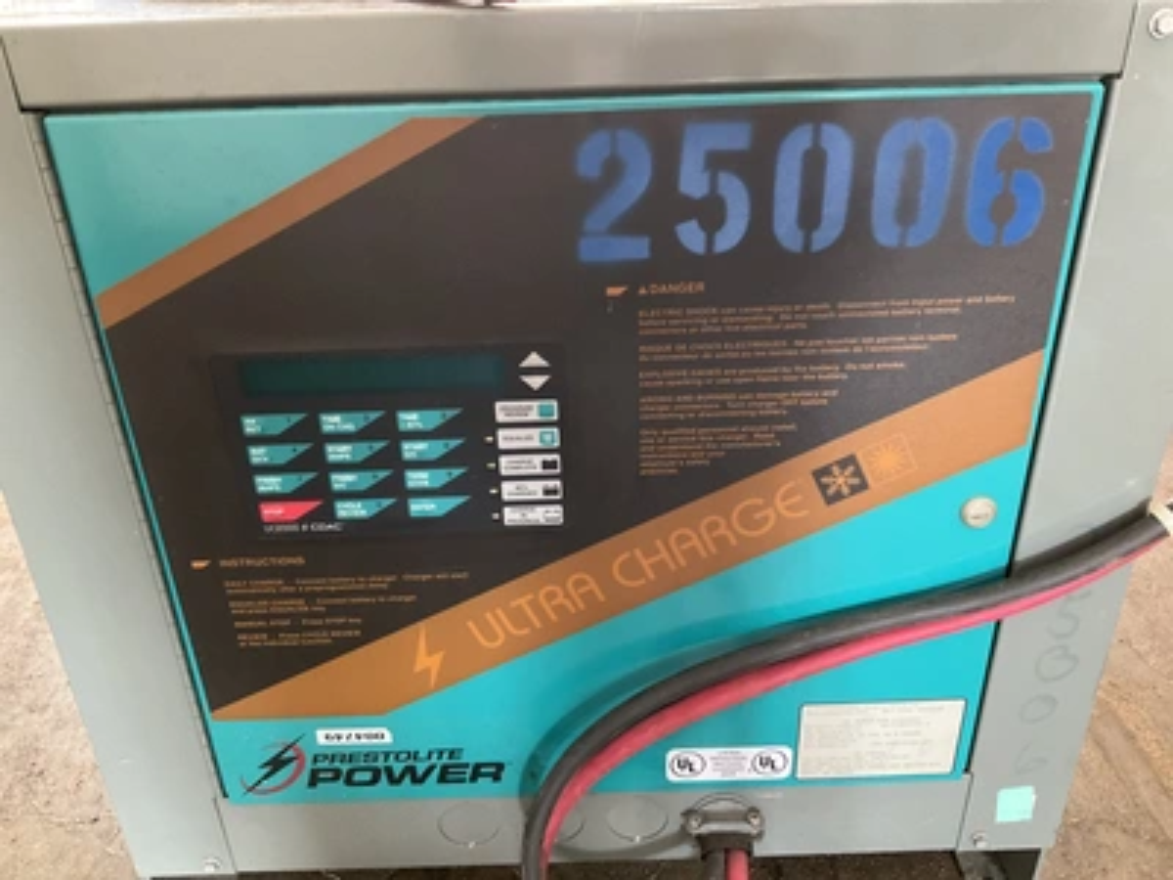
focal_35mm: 29
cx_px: 586
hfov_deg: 61.7
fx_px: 983
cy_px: 440
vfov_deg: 48.2
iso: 320
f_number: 1.8
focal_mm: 3
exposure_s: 1/40
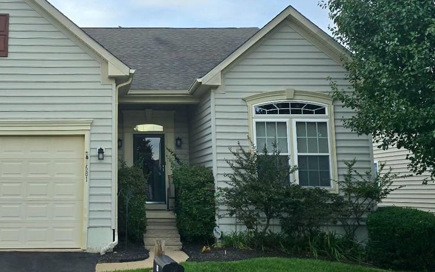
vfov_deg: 26.3
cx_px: 100
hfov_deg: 39.7
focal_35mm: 49
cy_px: 97
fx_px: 581
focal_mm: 6.3
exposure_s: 1/238
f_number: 1.7
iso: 12
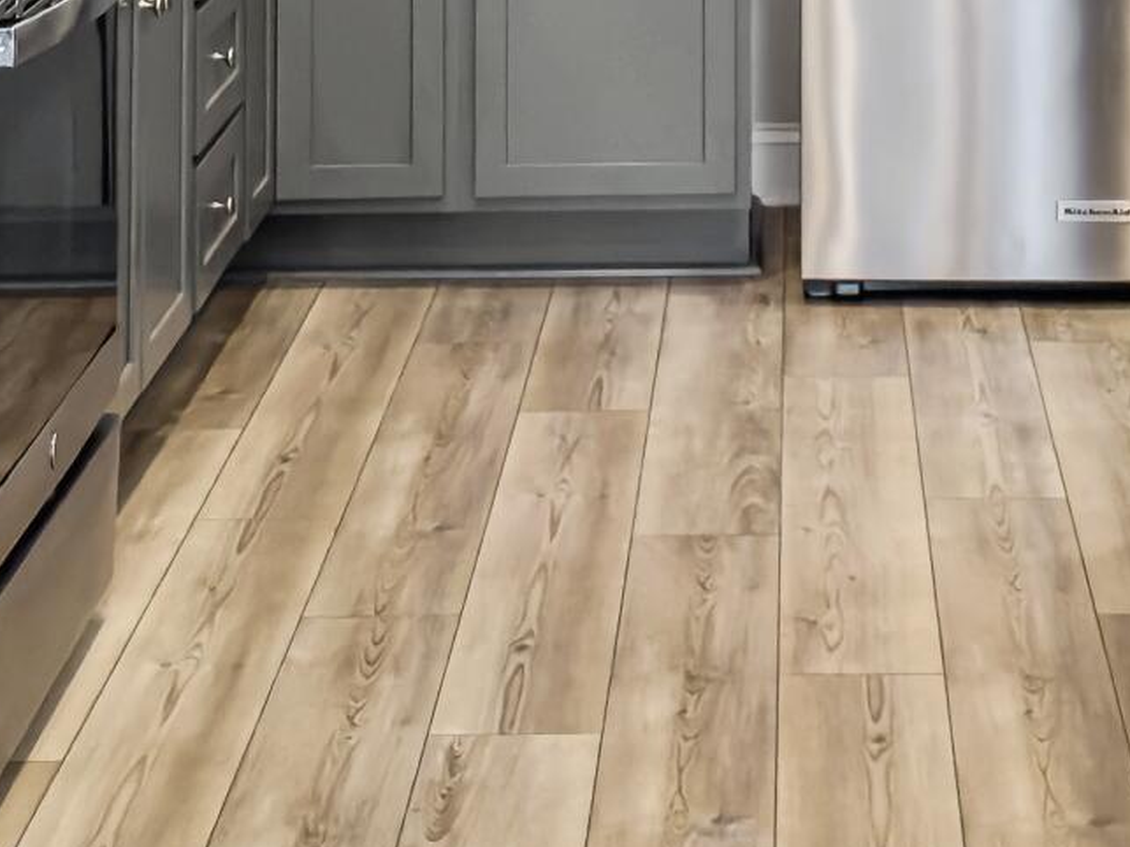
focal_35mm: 112
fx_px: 3655
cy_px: -556
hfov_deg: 17.5
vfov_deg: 12.3
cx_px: 865
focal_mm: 6.76
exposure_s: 1/120
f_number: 1.8
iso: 250
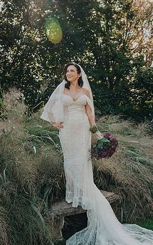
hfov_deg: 37.2
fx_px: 227
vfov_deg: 56.6
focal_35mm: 34
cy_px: 136
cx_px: 85
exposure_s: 1/640
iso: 400
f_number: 4
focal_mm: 29
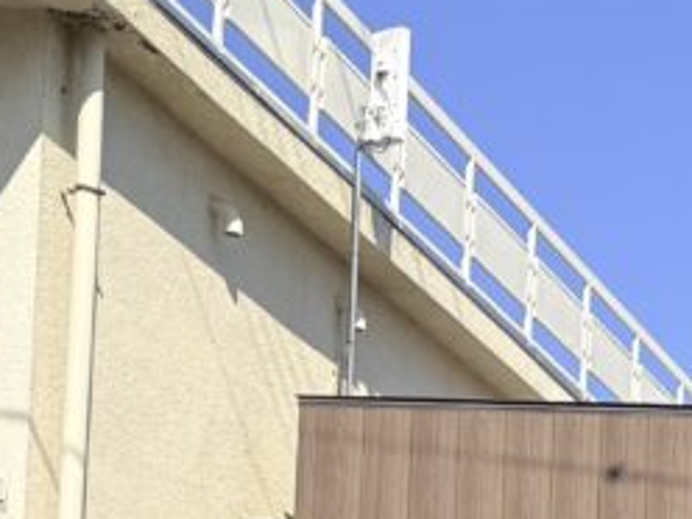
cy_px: 1035
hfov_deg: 13.4
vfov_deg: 10.9
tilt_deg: +3.9
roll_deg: -1.6
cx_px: 1431
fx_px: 2479
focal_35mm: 124
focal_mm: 6.76
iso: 80
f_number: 1.78
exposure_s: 1/3279
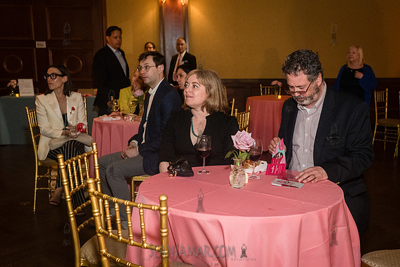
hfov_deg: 45.3
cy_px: 156
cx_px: 238
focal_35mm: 43
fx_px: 476
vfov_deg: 31.2
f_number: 4.5
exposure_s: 1/125
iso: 5000
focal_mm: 35
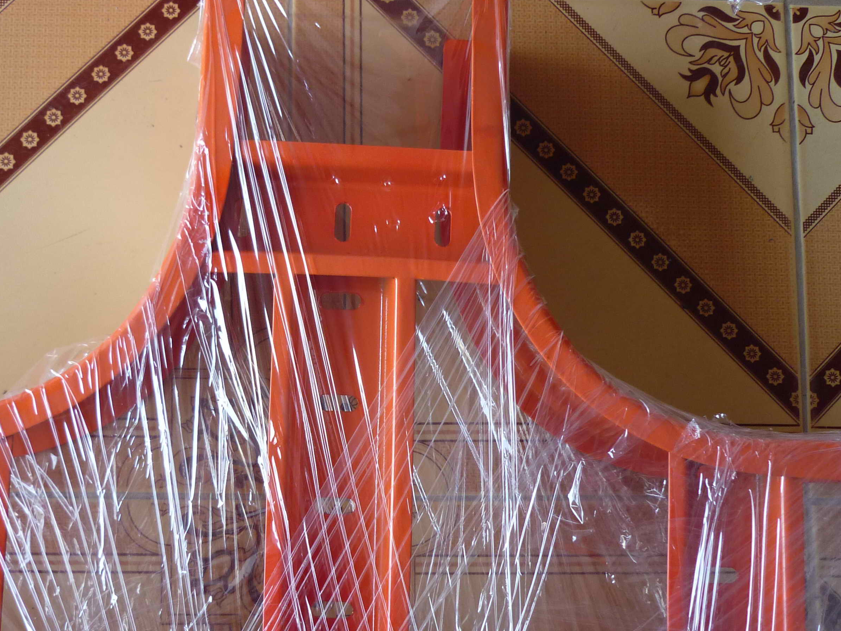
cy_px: 384
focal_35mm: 45
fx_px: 1093
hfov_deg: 41.8
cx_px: 312
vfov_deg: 32.1
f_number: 2.8
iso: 160
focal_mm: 5.5
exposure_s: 1/30
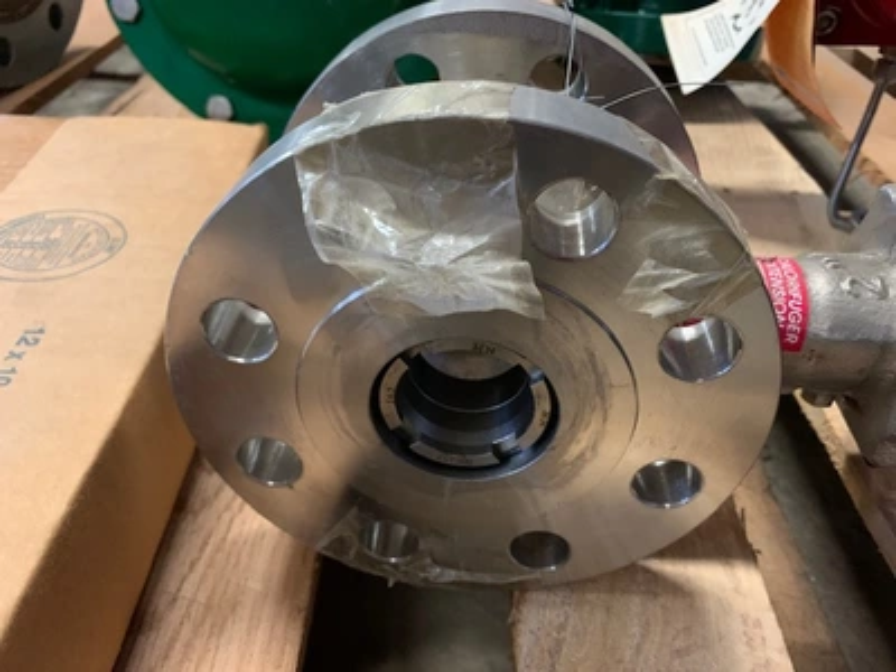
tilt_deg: -37.3
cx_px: 448
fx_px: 673
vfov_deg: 53.1
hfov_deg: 67.3
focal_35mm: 26
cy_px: 336
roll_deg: -3.8
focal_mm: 4.25
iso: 400
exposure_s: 1/30
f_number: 1.8
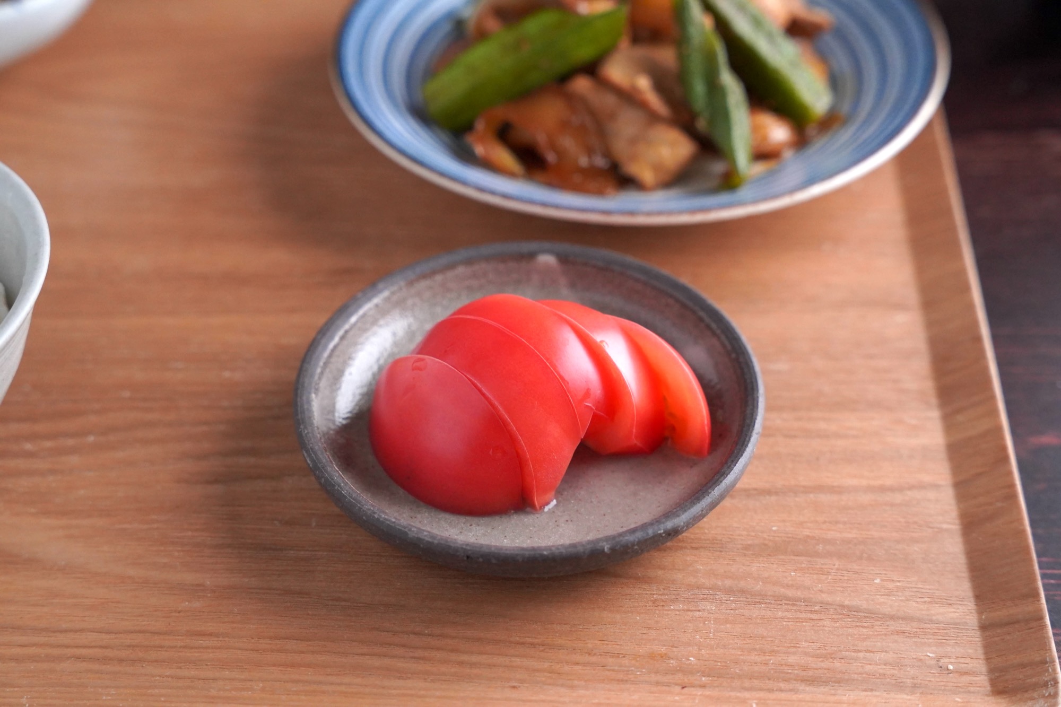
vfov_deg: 19.5
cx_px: 530
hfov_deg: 28.8
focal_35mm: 70
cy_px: 354
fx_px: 2063
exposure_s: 1/400
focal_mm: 70
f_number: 5.6
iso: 6400
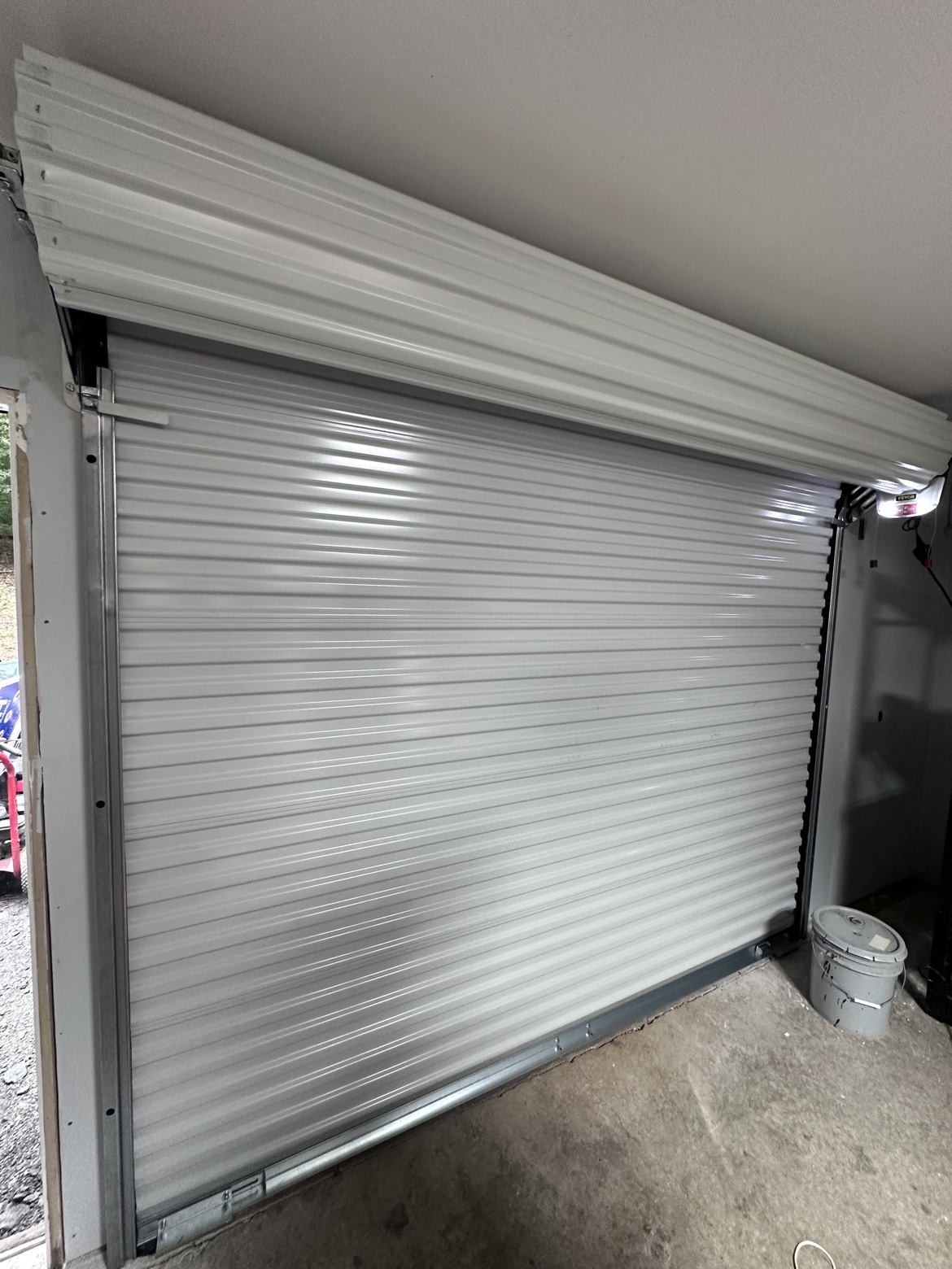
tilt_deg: -3.2
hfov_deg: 85.7
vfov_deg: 102.1
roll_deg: -2.4
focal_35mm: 14
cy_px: 634
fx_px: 513
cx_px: 476
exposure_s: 1/60
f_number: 2.2
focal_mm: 2.22
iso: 200
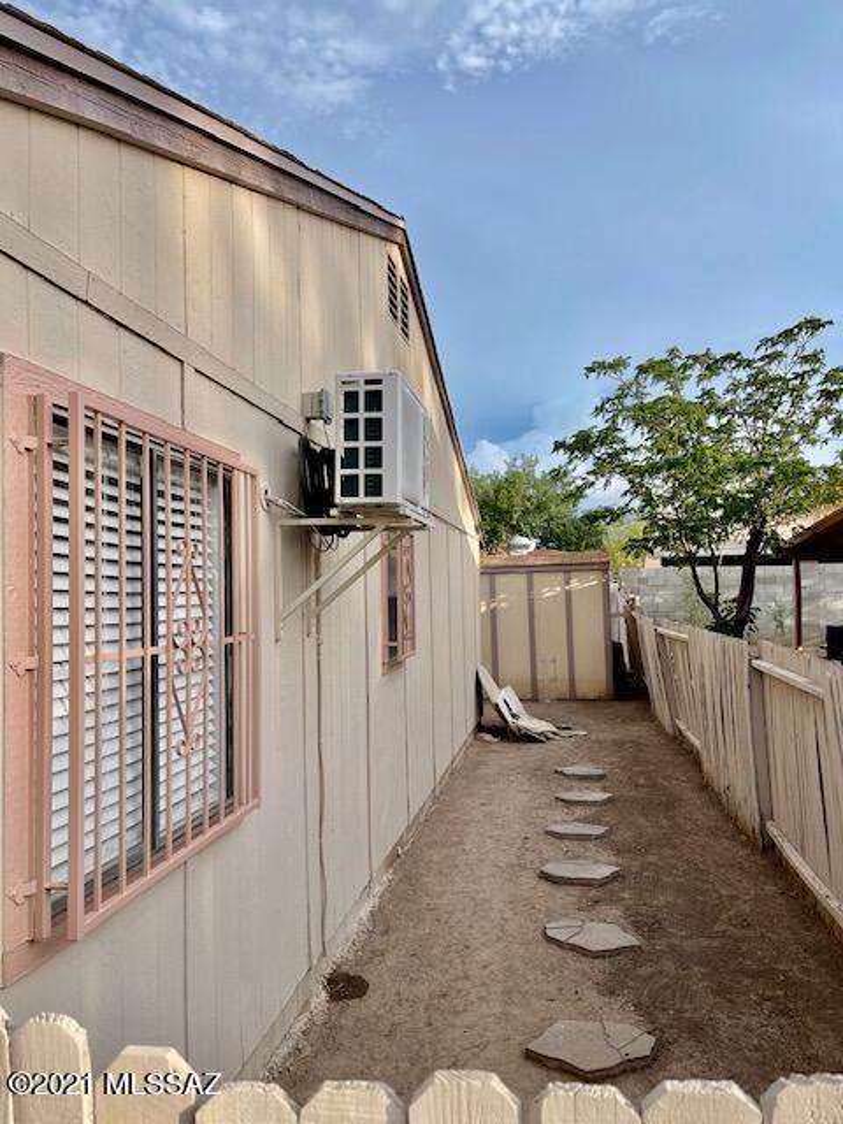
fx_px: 844
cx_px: 422
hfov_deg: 53.1
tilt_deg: +1.4
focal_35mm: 26
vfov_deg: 67.3
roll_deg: +1.3
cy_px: 562
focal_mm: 5.1
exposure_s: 1/2288
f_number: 1.6
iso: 32
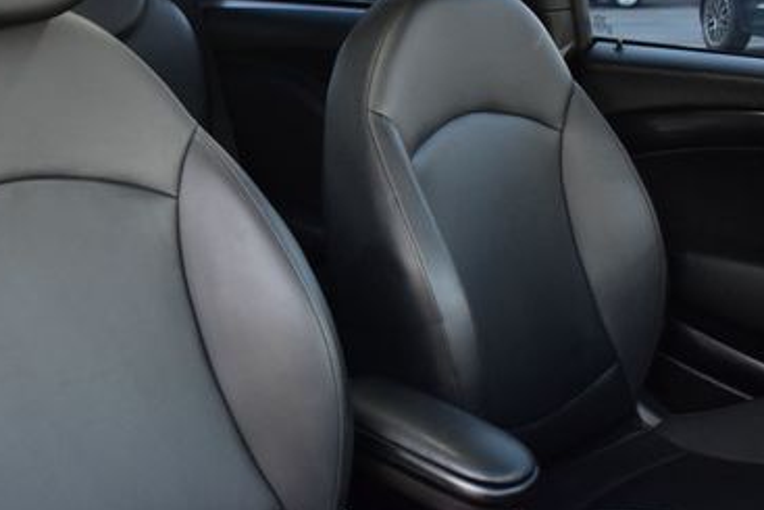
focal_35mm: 47
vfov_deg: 28.7
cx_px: 204
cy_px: 260
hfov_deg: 40.9
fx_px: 998
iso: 1600
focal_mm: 18
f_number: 5.6
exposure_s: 1/15
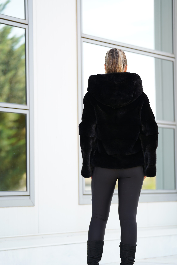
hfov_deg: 10.7
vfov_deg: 16.0
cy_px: 132
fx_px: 944
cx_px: 88
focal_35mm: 128
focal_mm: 128
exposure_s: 1/250
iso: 160
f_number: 2.8
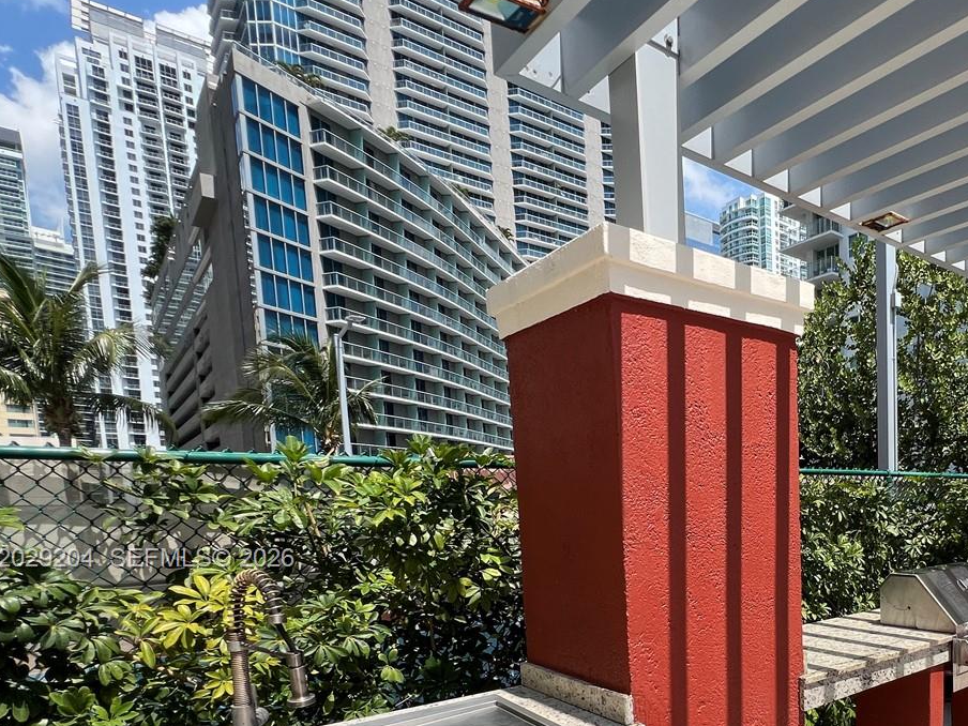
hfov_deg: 64.9
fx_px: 643
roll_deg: +1.1
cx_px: 818
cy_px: 560
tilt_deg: -6.0
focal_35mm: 23
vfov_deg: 55.5
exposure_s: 1/927
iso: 32
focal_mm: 1.57
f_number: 1.8
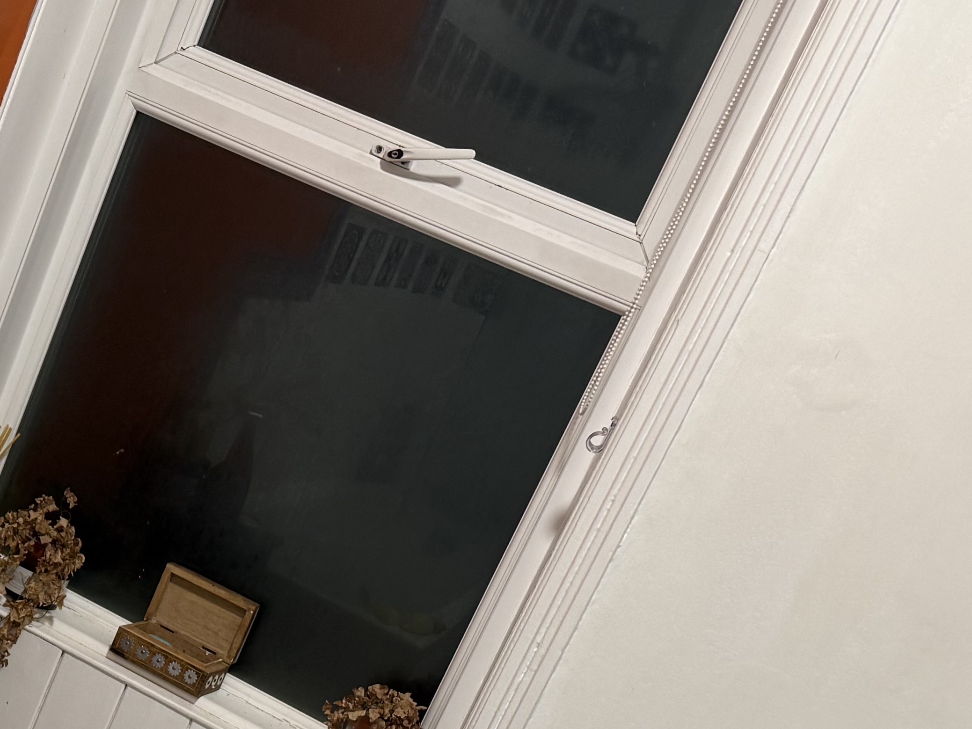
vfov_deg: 21.6
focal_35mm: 66
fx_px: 1853
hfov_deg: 28.3
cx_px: 97
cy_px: 689
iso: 125
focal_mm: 6.76
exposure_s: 1/50
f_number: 1.78
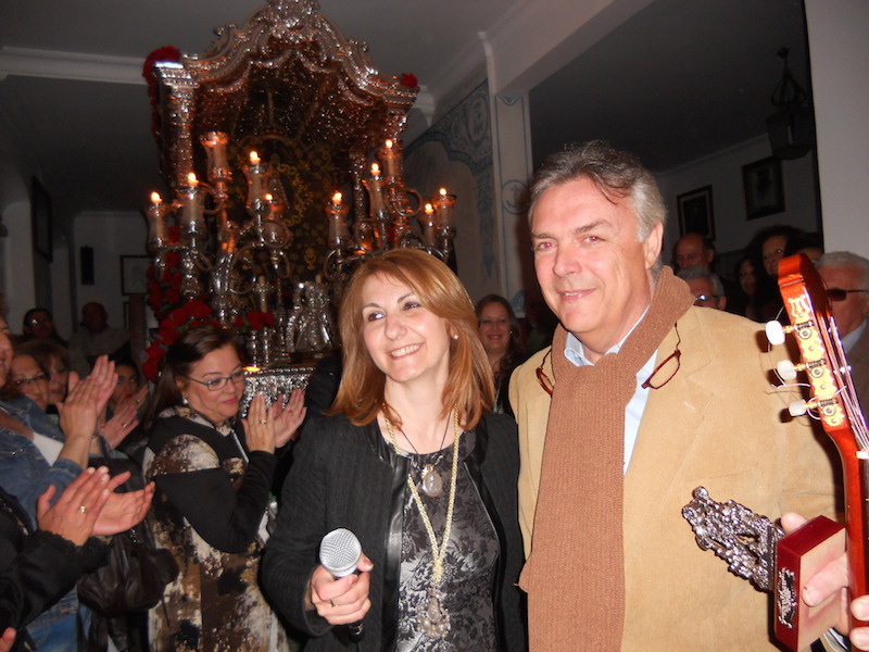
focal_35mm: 27
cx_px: 434
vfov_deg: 51.4
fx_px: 678
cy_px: 326
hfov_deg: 65.3
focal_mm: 4.9
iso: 200
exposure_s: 1/25
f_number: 3.2
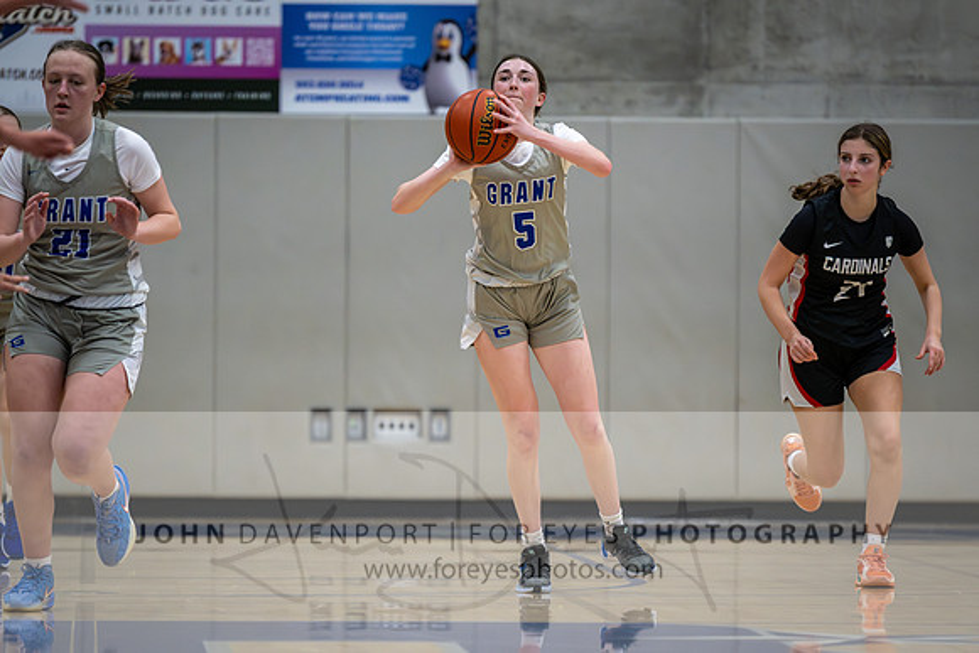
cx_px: 524
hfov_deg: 8.0
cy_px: 432
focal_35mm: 257
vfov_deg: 5.4
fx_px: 6988
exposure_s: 1/1000
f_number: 2.8
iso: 3200
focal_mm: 190
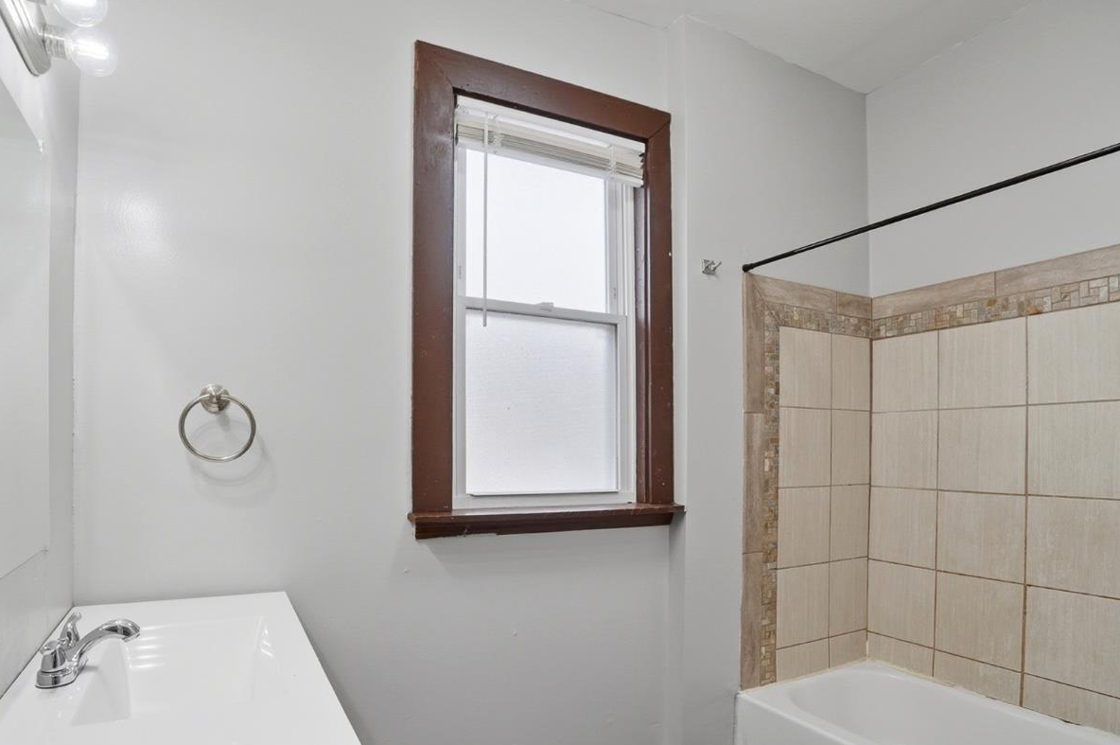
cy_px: 443
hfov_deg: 86.8
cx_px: 524
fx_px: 591
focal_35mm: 19
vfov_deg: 63.9
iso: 100
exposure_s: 1/640
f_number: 4
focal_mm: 10
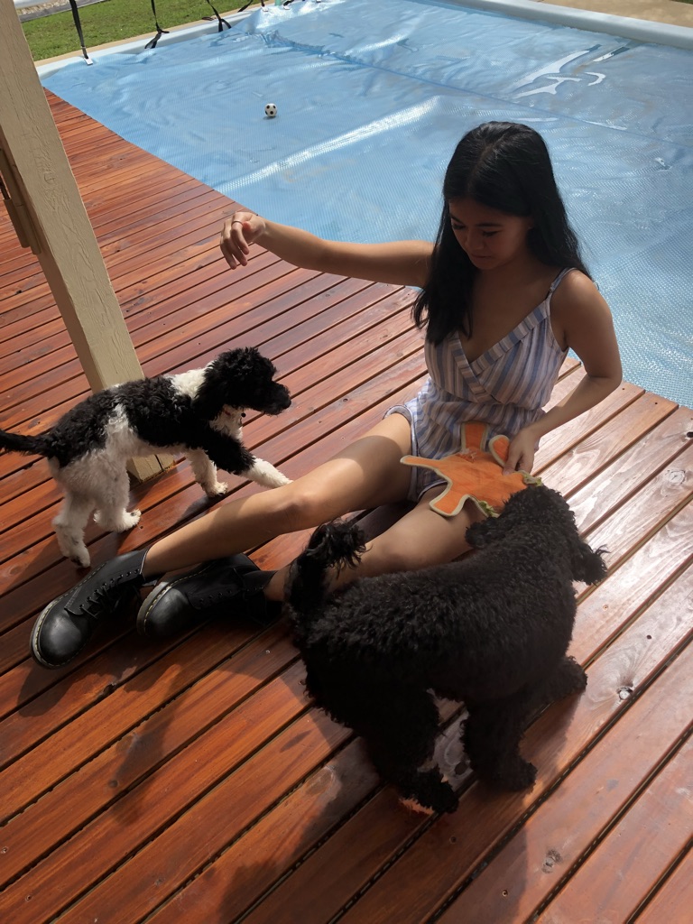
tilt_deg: -41.8
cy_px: 462
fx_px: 747
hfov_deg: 49.7
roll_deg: +3.8
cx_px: 346
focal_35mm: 28
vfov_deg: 63.4
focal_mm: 3.99
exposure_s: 1/1372
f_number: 1.8
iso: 20
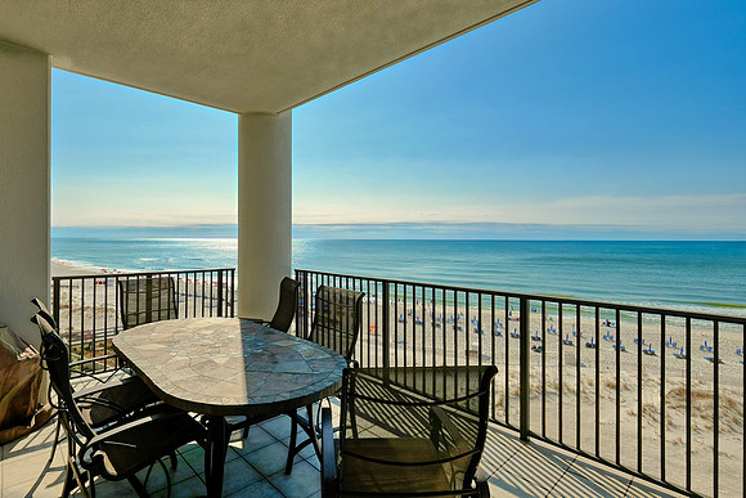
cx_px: 373
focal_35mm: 15
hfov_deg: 100.4
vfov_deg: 77.4
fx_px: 311
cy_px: 249
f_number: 7.1
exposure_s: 1/400
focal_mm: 10
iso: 400
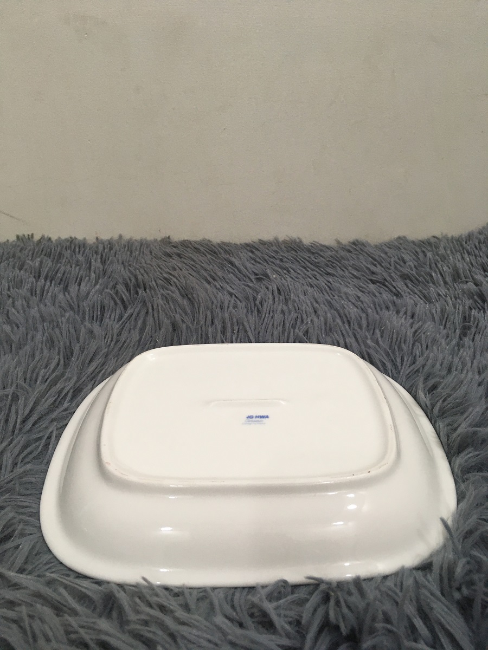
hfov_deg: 48.2
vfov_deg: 61.7
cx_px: 244
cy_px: 325
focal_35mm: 29
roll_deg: +0.4
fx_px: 545
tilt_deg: -29.6
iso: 50
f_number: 2.2
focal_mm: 4.15
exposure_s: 1/33
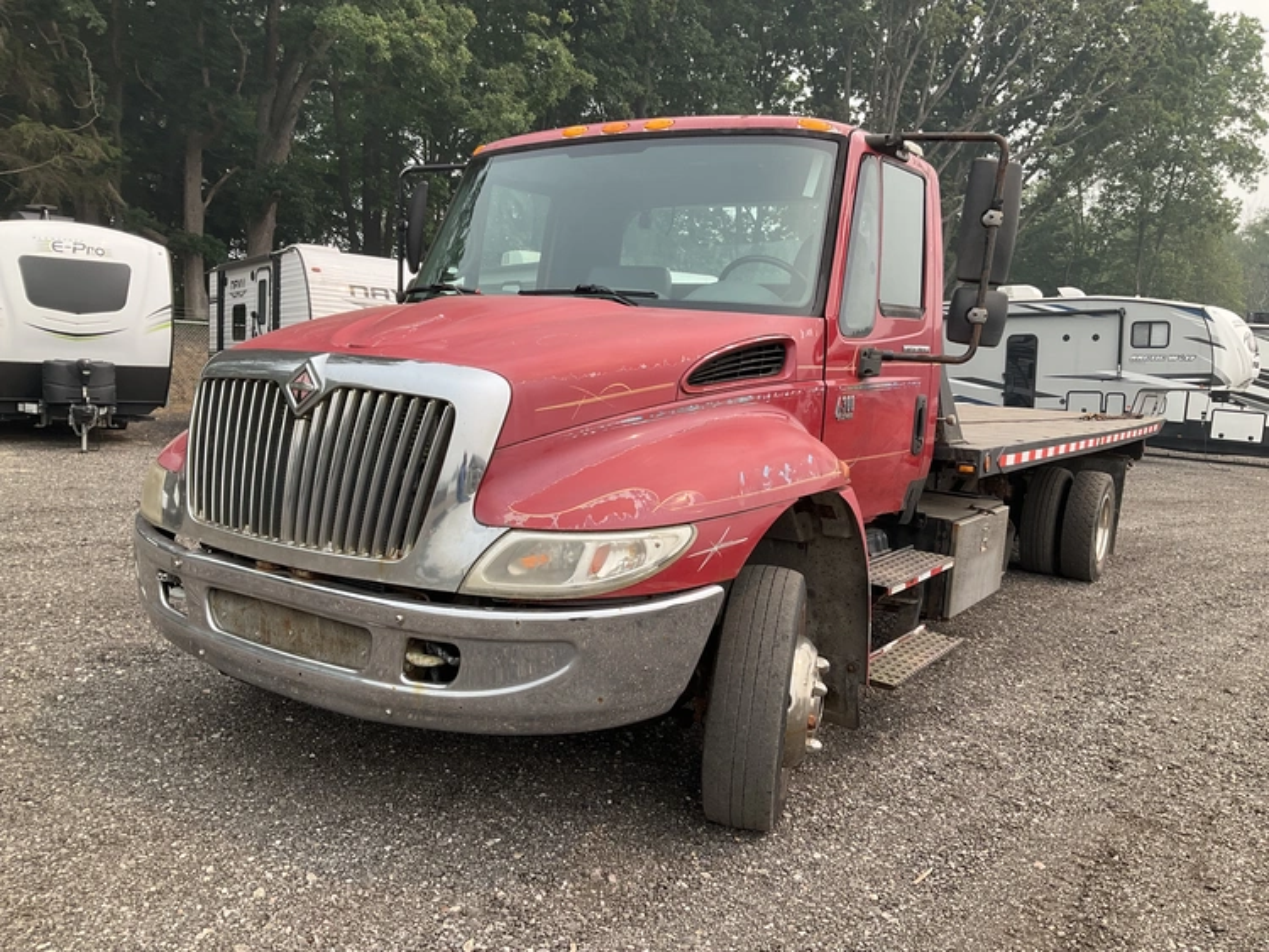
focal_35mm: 29
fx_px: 1063
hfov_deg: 61.6
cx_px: 634
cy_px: 476
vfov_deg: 48.3
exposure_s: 1/869
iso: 25
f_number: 1.8
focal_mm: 3
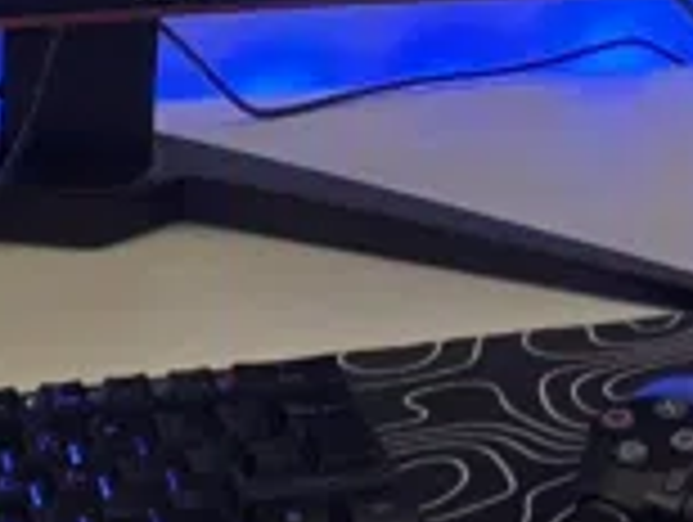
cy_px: -248
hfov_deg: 17.8
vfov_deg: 13.0
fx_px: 2165
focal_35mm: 108
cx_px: 670
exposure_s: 1/33
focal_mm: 4.2
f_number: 1.6
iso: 400
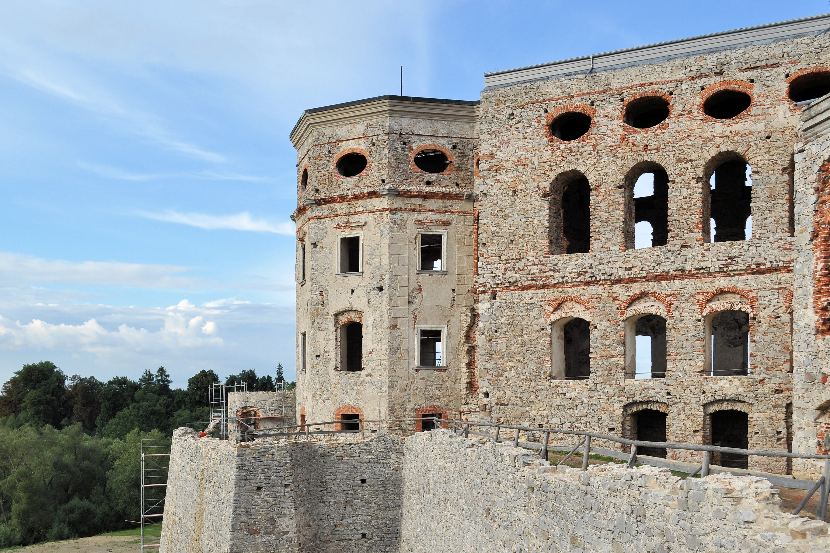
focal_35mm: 40
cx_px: 409
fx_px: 922
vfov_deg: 33.4
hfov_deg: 48.5
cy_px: 270
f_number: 8
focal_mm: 26
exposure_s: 1/320
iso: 200
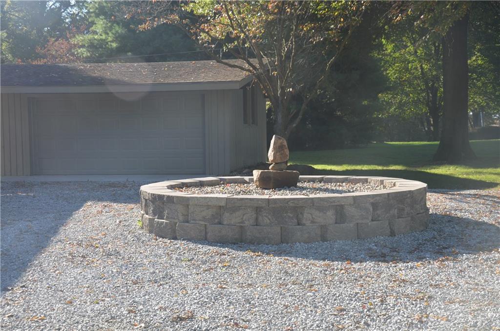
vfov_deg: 26.3
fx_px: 706
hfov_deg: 39.0
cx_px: 250
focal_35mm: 51
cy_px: 166
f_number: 7.1
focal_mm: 34
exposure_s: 1/200
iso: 200
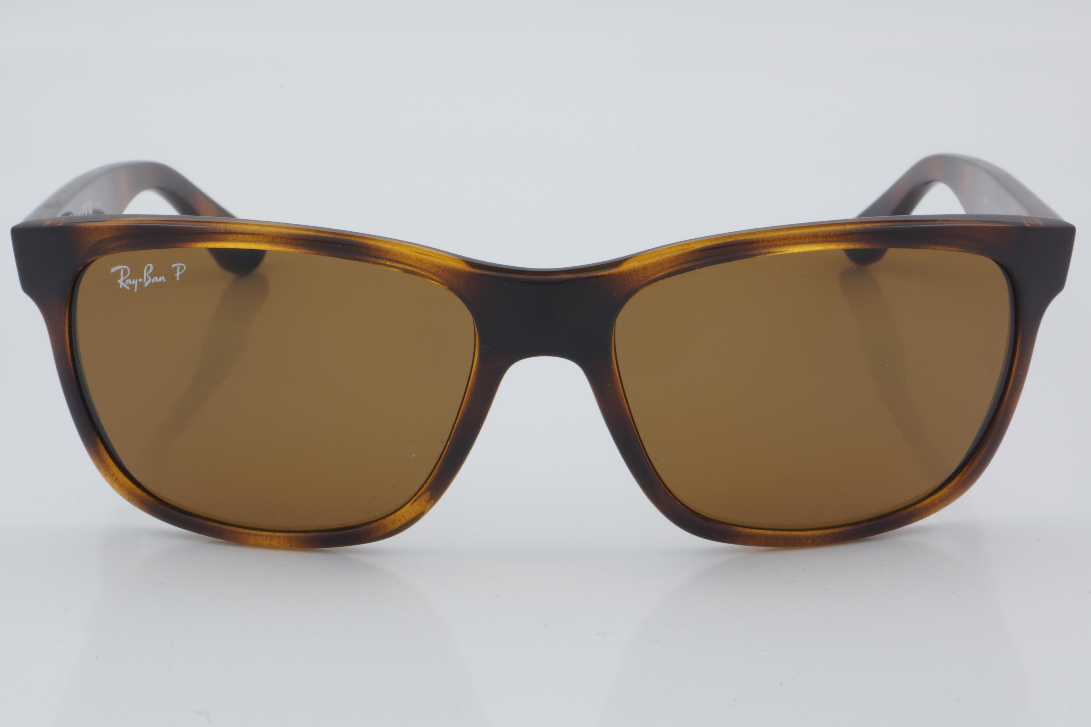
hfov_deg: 24.6
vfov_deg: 16.6
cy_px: 364
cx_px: 546
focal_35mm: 82
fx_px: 2500
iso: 100
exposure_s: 1/4
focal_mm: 55
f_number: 32
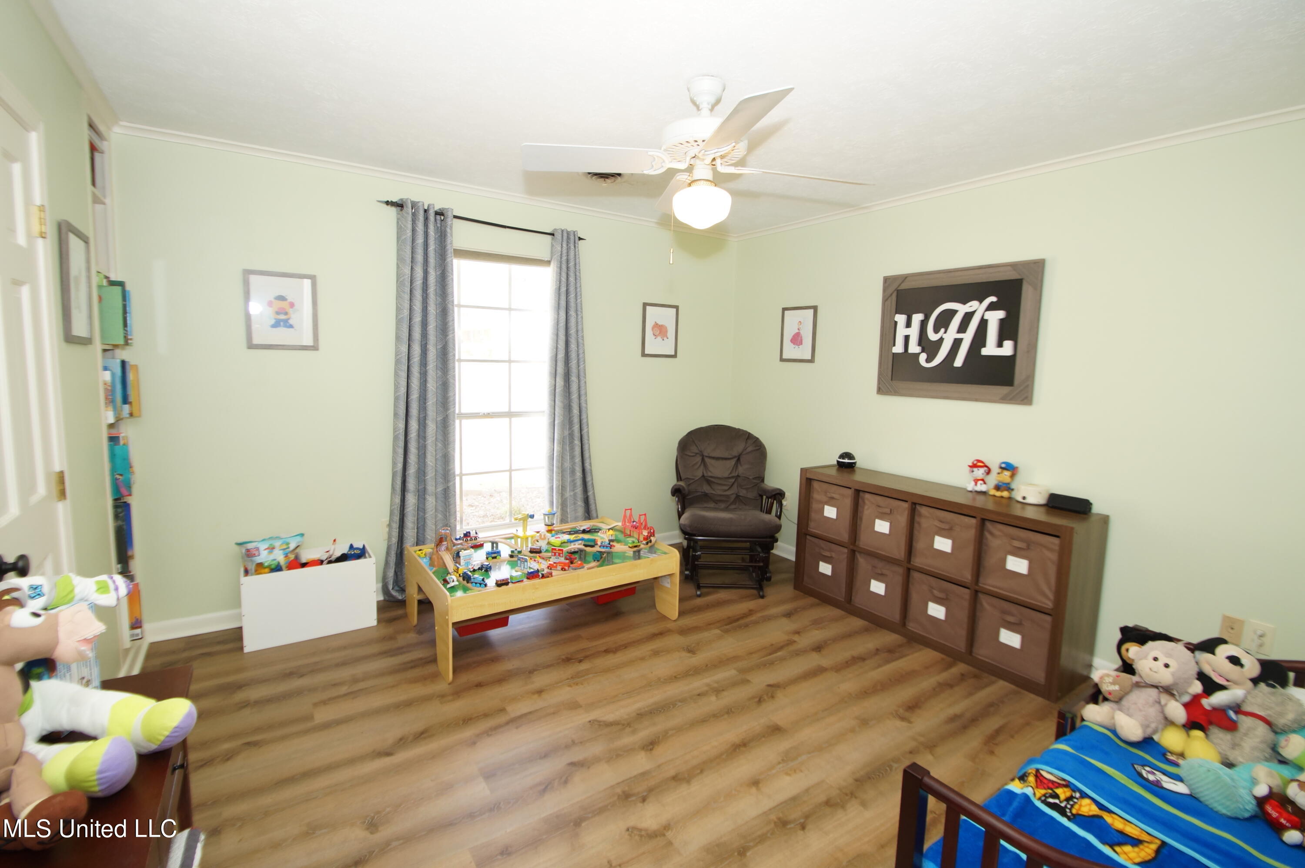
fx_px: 543
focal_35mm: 15
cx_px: 652
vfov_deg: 77.3
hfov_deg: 100.4
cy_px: 434
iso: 400
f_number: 3.5
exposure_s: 1/60
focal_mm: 10
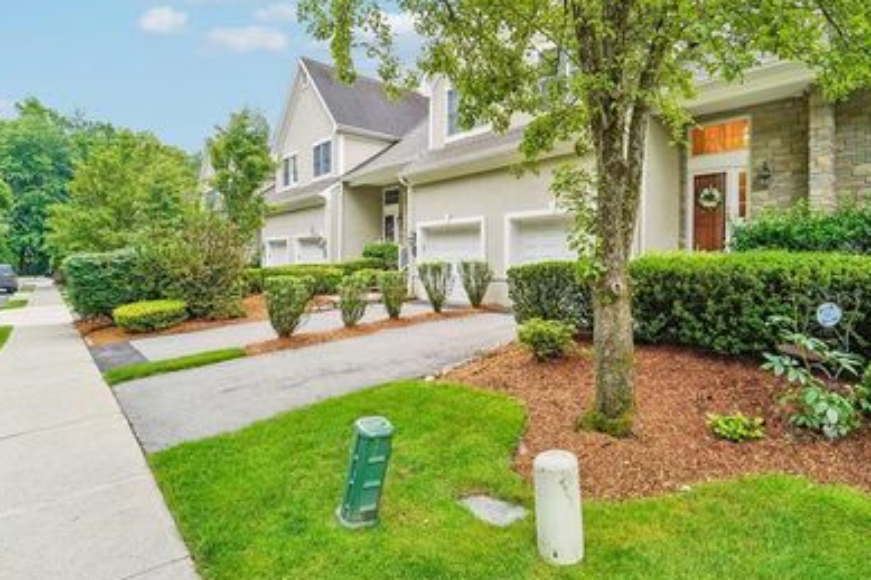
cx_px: 528
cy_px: 247
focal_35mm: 18
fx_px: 435
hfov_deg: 88.7
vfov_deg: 67.0
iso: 400
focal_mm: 14
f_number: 8
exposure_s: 1/30
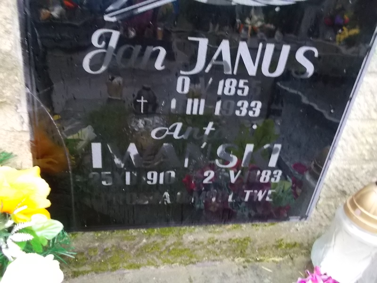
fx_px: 283
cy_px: 142
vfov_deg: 53.1
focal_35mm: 26
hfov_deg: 67.3
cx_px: 188
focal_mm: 4.6
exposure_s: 1/25
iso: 400
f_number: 3.2
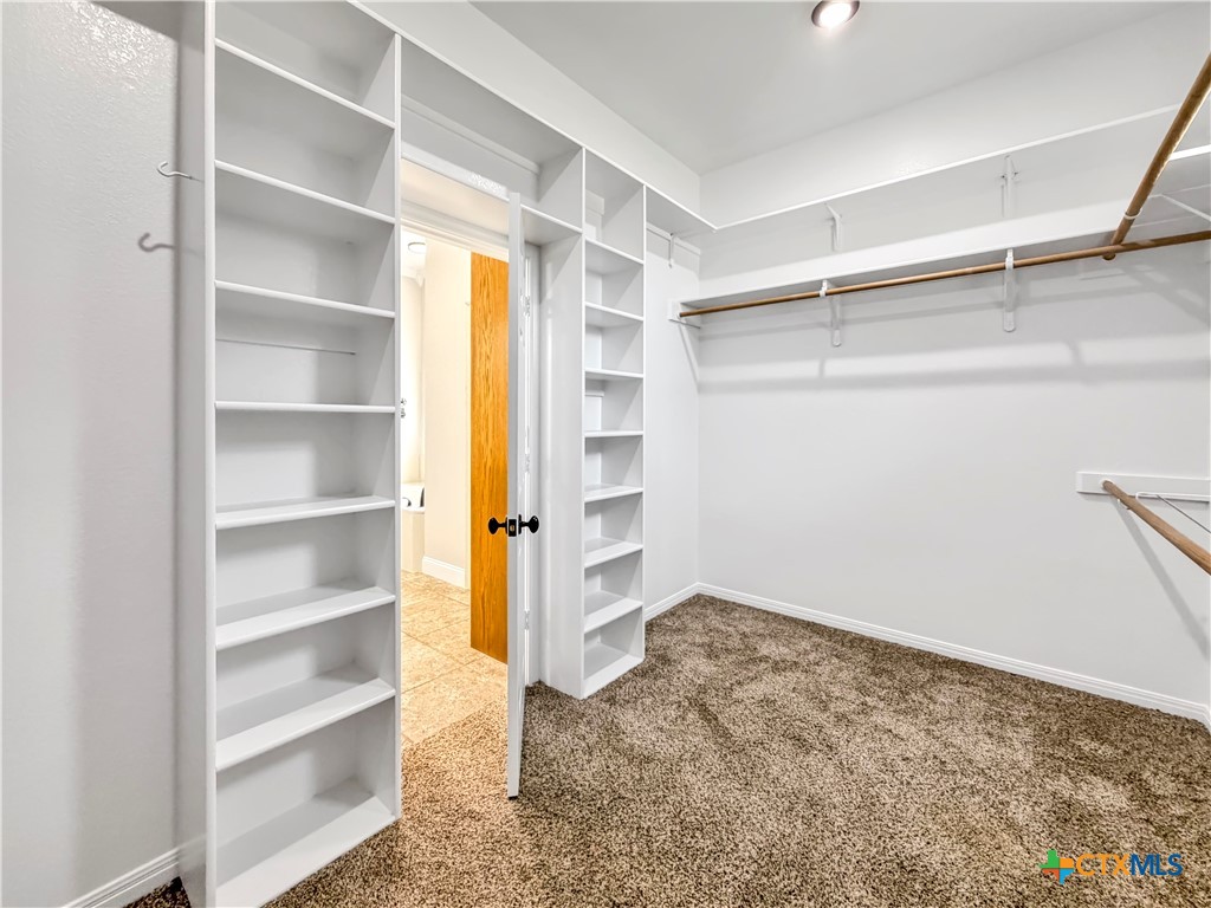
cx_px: 606
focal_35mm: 14
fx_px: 490
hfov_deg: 102.1
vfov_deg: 85.7
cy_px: 454
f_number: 2.2
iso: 500
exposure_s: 1/60
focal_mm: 2.22
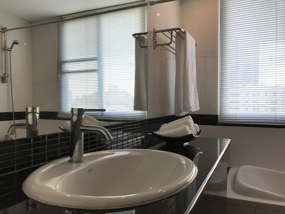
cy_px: 107
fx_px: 231
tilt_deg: -1.1
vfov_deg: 49.7
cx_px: 142
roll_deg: -0.1
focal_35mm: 28
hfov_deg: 63.4
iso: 32
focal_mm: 3.99
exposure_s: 1/100
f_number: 1.8
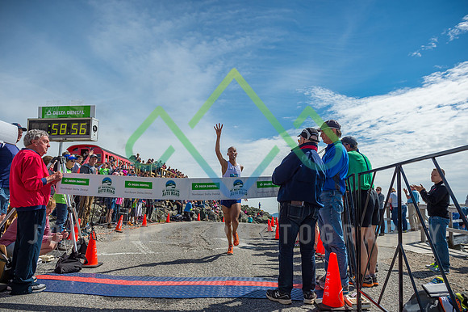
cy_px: 156
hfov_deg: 69.4
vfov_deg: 49.5
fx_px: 338
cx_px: 234
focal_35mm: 26
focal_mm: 26
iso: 640
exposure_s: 1/8000
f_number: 5.6
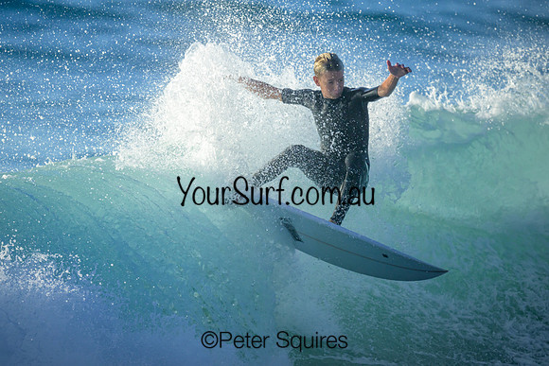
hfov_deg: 2.2
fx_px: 14388
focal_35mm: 943
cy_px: 150
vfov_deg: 1.5
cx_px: 225
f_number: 6.3
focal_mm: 800
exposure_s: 1/2500
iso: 450
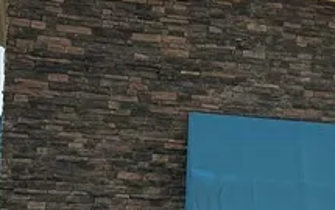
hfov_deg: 14.0
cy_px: 208
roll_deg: +0.1
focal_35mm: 121
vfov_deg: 10.8
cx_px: 704
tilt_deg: +4.4
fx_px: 1106
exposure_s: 1/8929
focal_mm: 6.86
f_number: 1.78
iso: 80
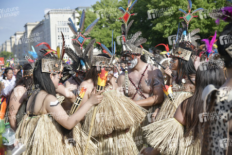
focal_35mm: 70
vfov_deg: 19.4
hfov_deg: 28.9
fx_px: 451
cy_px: 78
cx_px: 116
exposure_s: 1/500
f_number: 6.3
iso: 160
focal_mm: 70
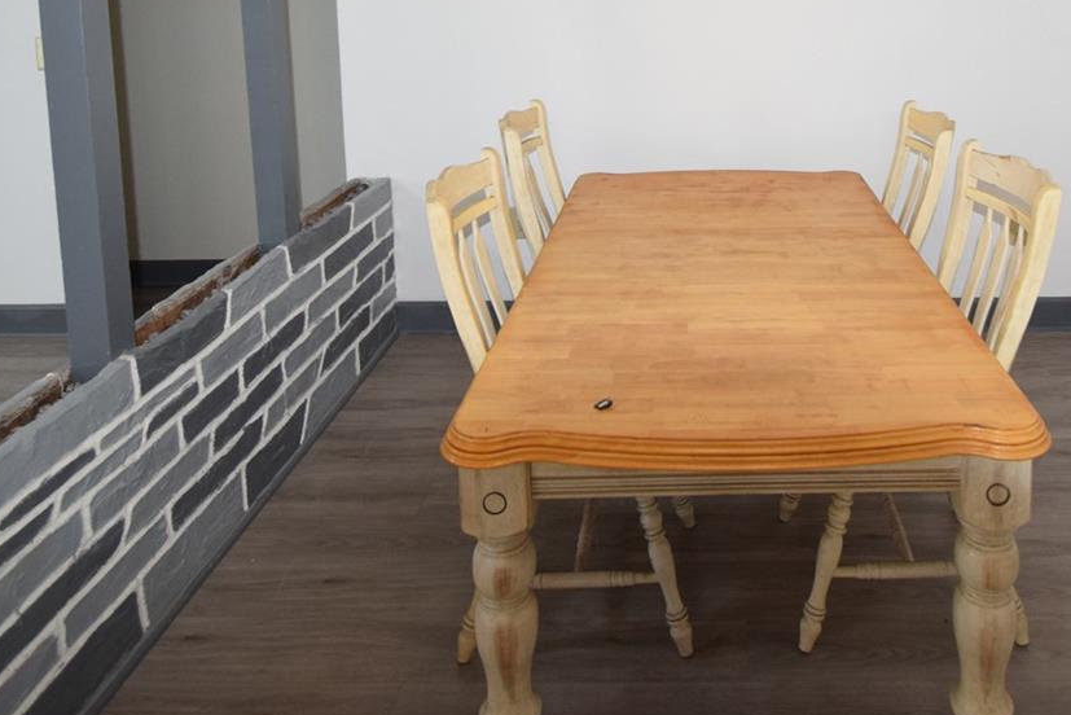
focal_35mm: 29
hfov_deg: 62.2
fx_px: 863
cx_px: 708
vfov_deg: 41.1
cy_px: 56
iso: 800
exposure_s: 1/80
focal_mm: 10
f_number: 4.5
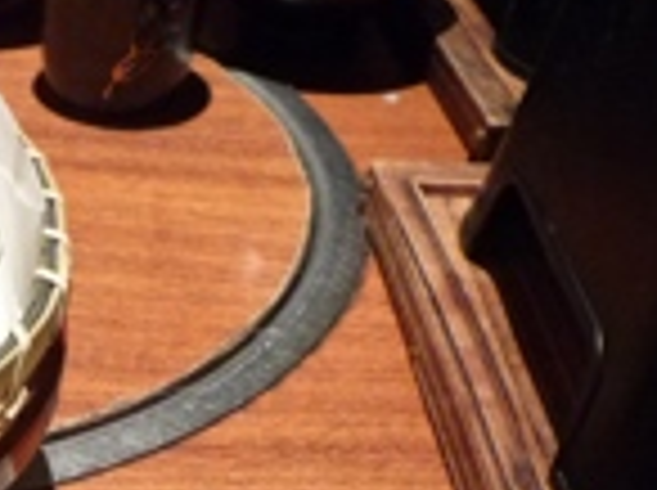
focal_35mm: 73
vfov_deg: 18.6
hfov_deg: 25.2
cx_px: -29
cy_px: 647
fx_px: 1383
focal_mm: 4.4
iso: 400
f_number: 2.8
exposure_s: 1/8
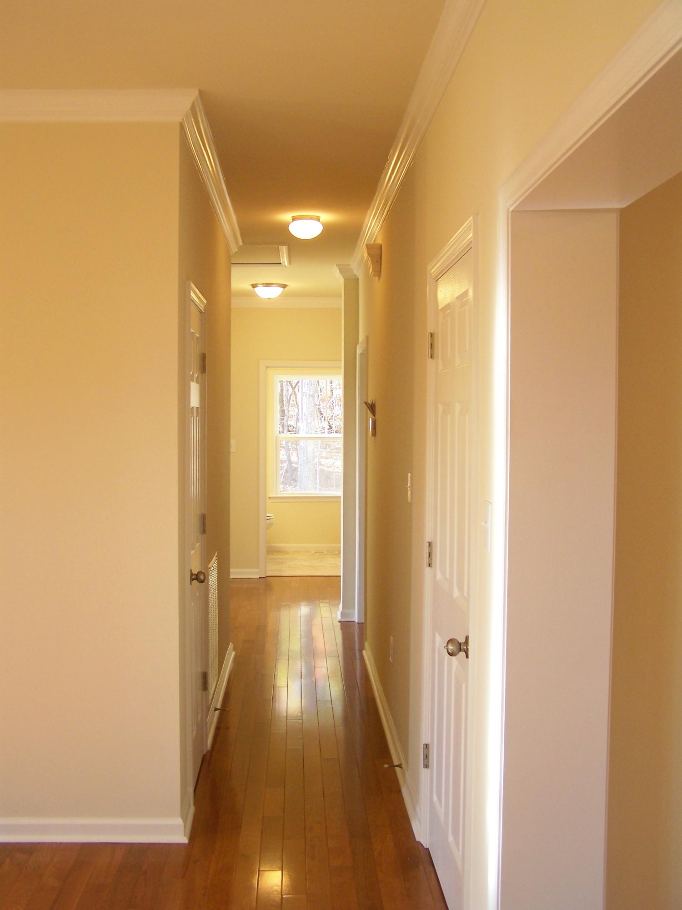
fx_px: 998
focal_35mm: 38
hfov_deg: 37.7
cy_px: 455
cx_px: 341
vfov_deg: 49.0
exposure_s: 1/25
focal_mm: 6.3
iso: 64
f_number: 2.8
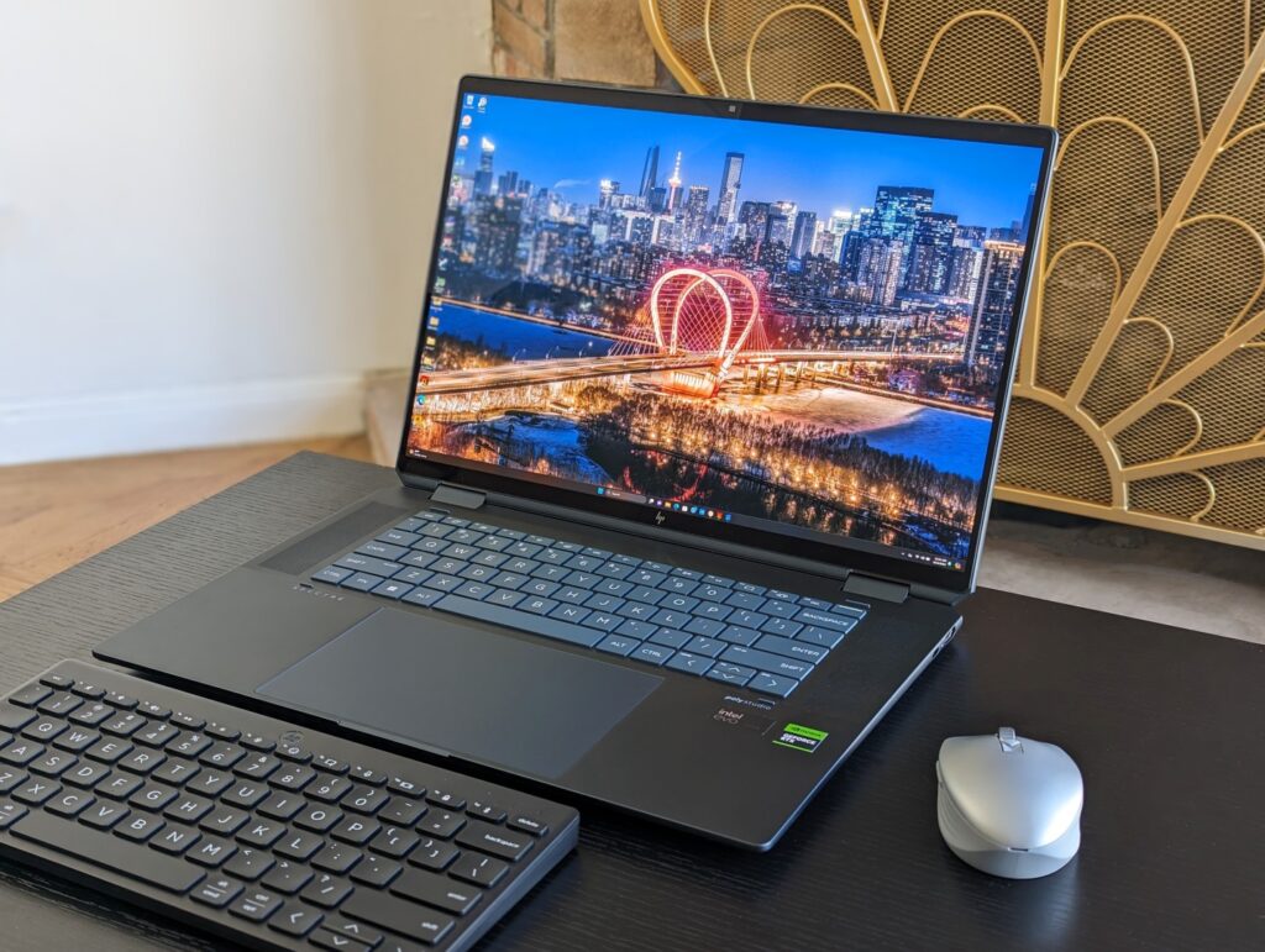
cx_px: 632
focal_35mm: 48
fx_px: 1757
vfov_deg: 30.3
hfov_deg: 39.6
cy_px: 476
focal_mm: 6.81
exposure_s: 1/41.8
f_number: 1.85
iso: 45
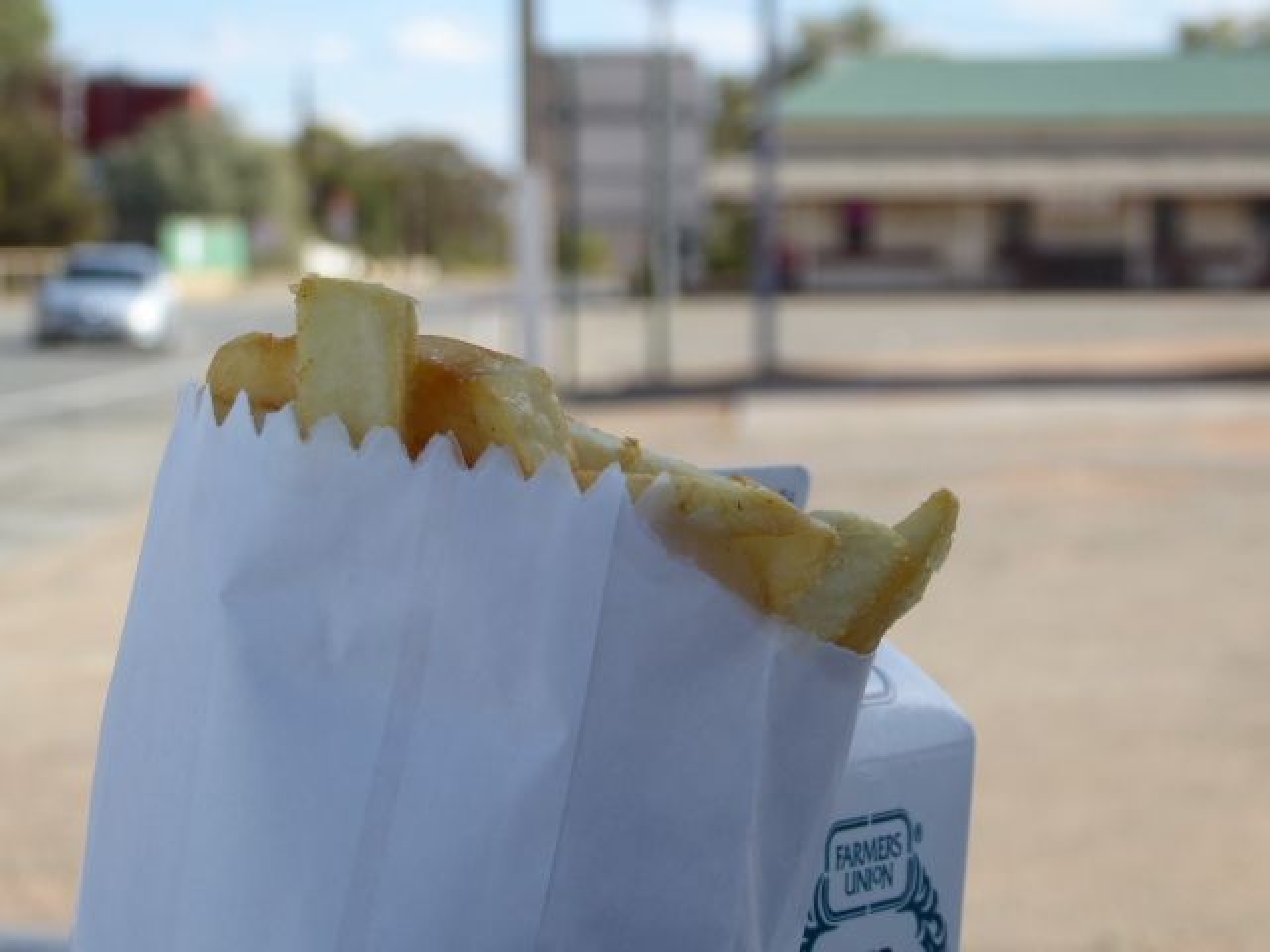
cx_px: 635
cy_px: 476
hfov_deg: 15.5
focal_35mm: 127
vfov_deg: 11.7
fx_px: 4659
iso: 80
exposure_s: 1/250
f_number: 5.1
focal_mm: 20.6
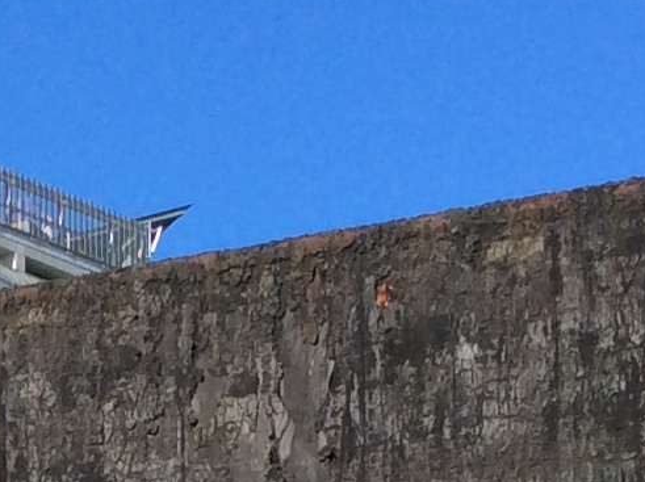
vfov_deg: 8.1
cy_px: 1172
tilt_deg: +6.1
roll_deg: -0.2
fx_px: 3145
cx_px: -75
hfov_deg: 11.5
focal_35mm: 169
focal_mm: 3.3
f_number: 2.4
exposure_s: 1/841
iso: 32
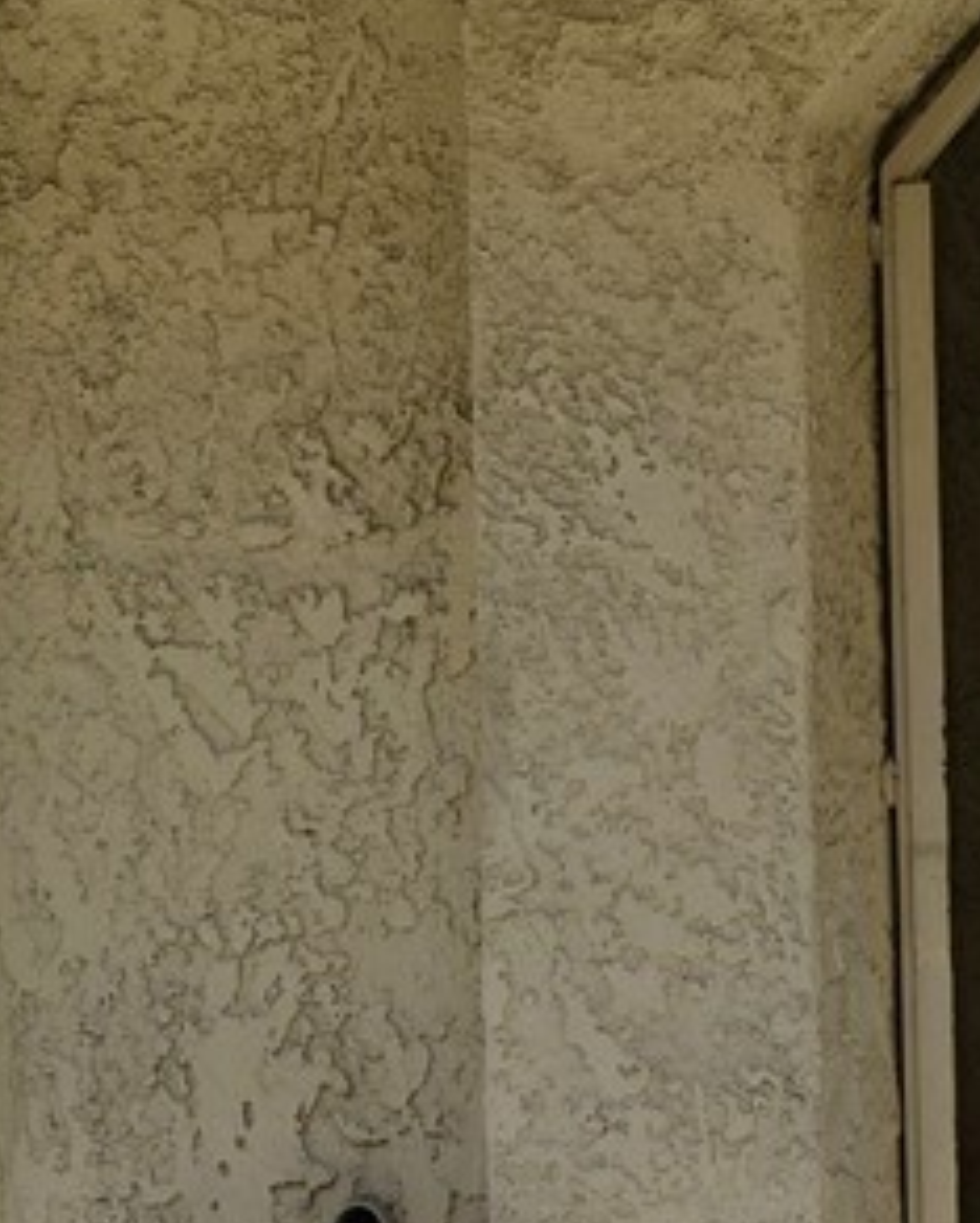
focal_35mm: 188
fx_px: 6809
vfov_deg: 10.3
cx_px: 1480
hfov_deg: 8.1
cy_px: 771
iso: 100
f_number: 10
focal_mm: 36
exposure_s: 1/200
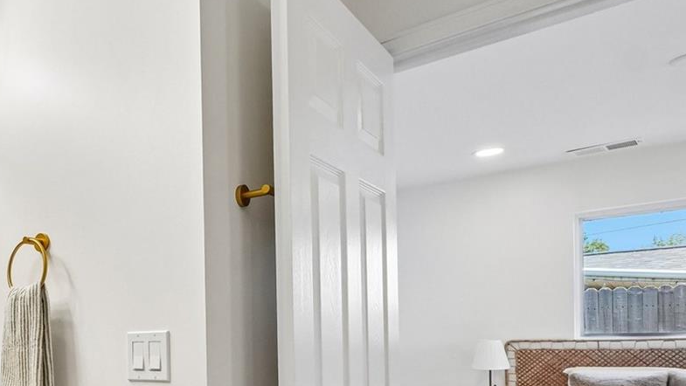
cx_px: 44
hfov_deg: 52.1
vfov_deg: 34.8
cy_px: 342
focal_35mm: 32
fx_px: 582
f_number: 8
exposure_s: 1/40
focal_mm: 10
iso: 800
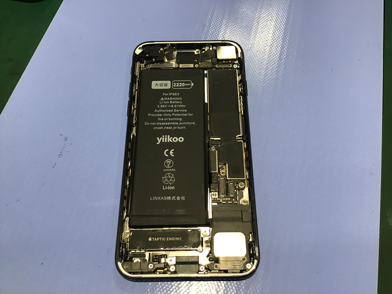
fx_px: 351
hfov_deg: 58.4
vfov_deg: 45.4
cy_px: 147
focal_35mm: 31
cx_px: 196
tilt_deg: -65.8
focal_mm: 3.3
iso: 32
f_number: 2.4
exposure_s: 1/30
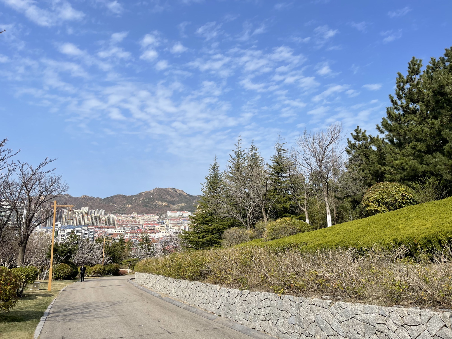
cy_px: 170
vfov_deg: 53.1
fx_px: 339
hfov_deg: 67.3
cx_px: 226
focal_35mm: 26
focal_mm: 5.1
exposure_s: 1/4717
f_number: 1.6
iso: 32
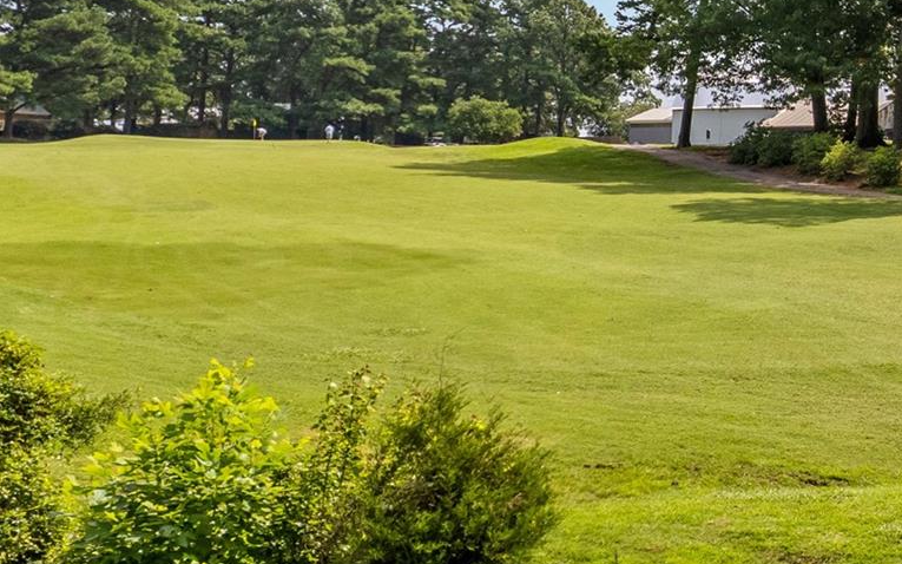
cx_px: 1074
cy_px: 92
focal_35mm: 60
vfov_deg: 21.3
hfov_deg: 29.4
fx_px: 1475
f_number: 2.8
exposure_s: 1/1500
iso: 100
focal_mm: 8.38
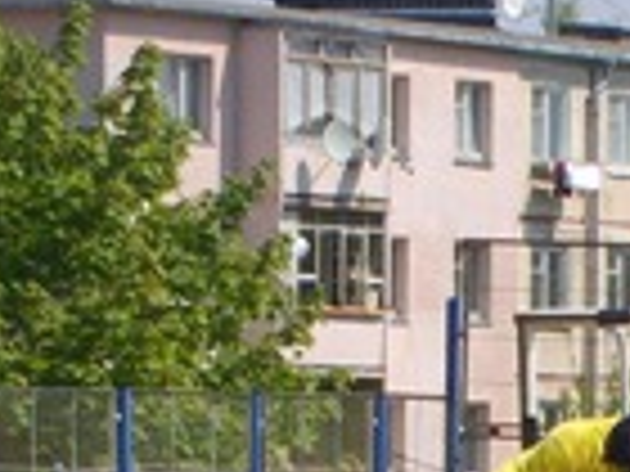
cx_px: 864
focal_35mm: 419
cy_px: 881
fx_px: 7626
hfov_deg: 4.7
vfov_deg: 3.5
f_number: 4.9
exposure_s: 1/350
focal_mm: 17.4
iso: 50
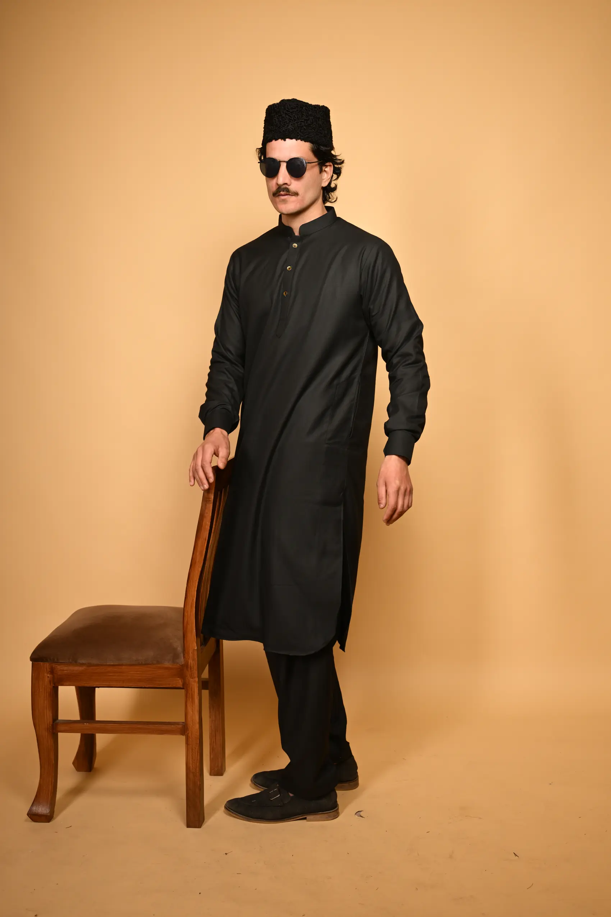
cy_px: 458
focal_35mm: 43
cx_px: 306
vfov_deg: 45.4
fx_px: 1095
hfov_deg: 31.2
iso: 160
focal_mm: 43
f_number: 6.3
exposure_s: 1/200
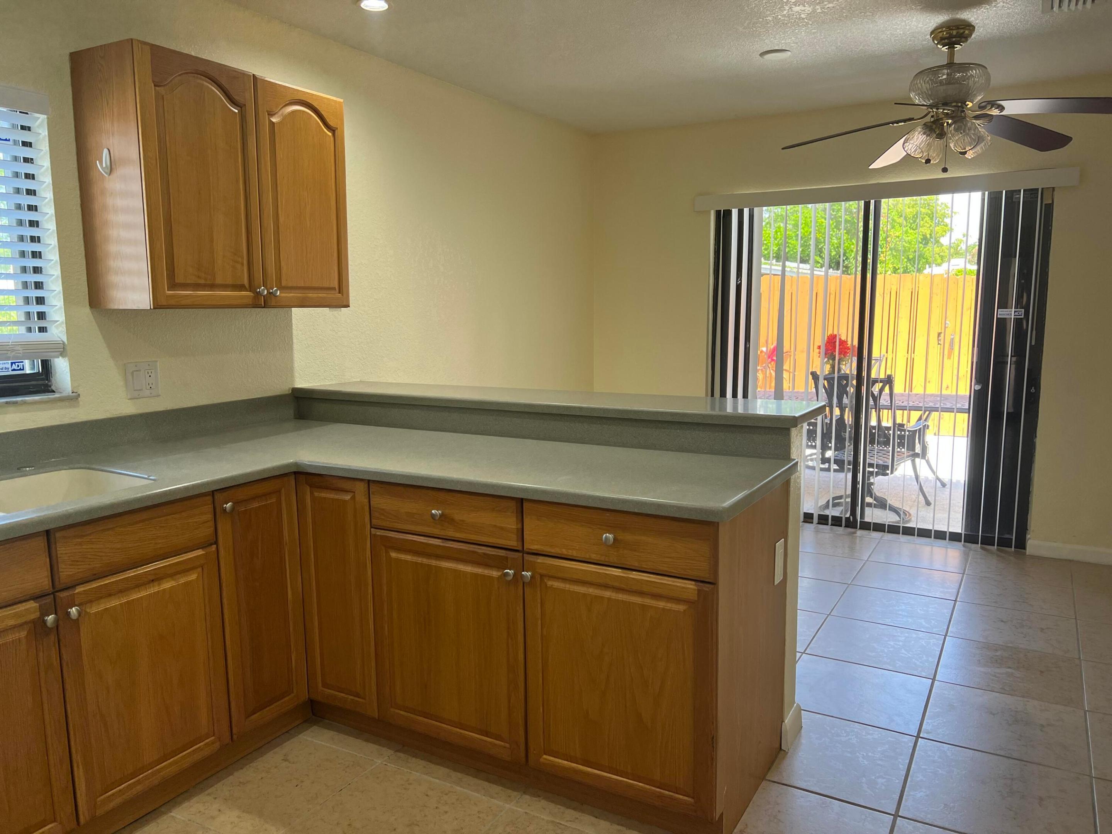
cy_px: 417
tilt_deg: -9.0
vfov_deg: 53.1
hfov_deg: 67.3
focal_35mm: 26
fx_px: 835
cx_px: 556
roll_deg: +0.4
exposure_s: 1/131
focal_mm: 5.7
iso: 64
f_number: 1.5
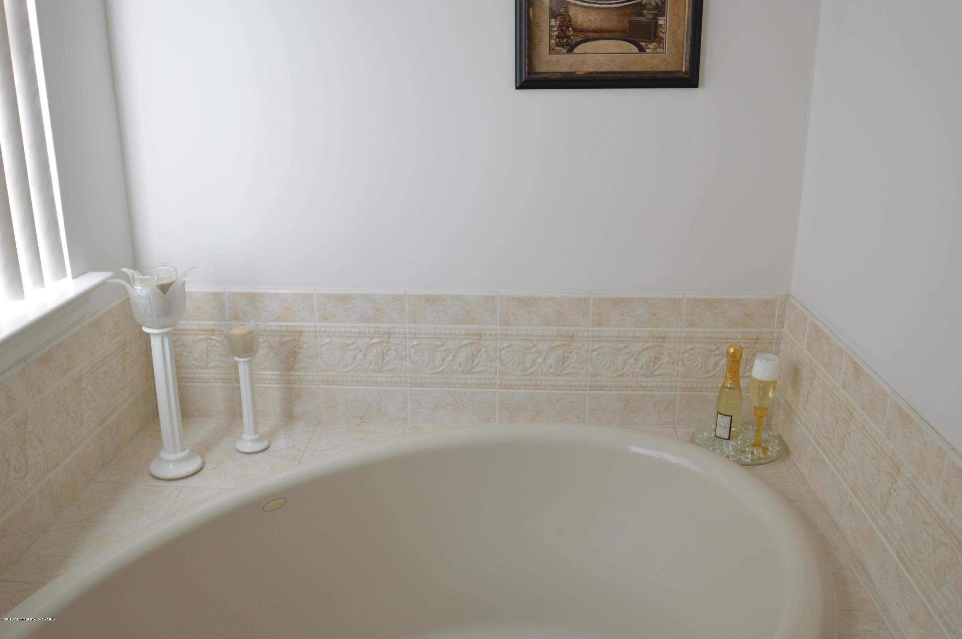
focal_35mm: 32
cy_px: 320
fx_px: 841
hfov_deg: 59.5
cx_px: 481
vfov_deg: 41.6
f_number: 5
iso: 400
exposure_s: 1/100
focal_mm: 21
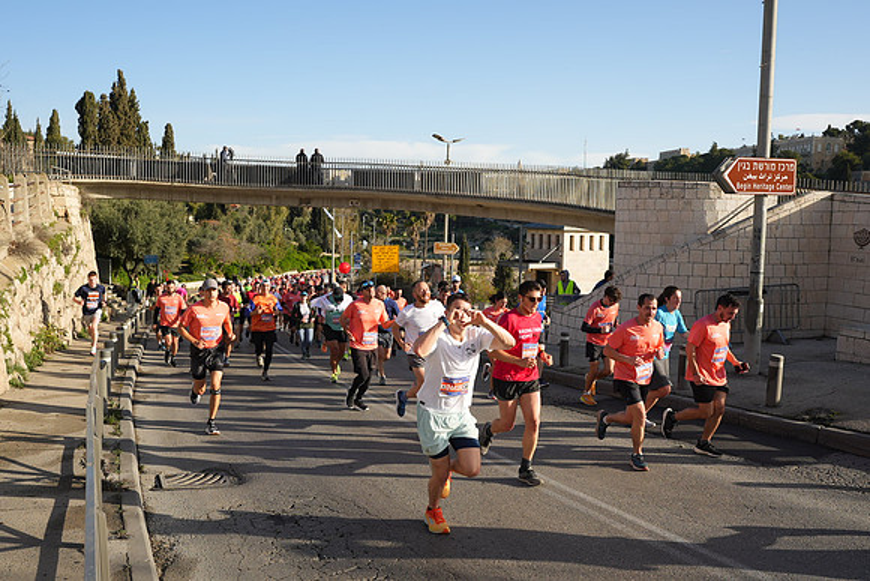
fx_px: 725
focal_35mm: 30
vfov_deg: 43.6
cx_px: 435
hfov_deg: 61.9
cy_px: 290
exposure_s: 1/1000
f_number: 4
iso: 160
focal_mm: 20
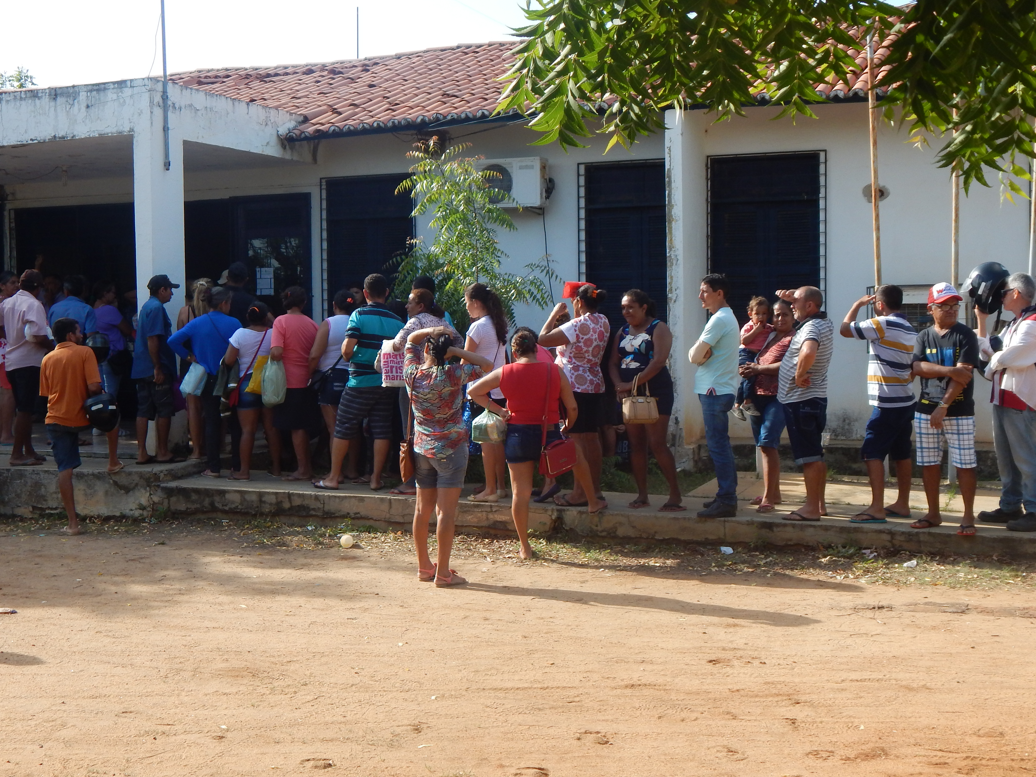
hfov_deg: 39.7
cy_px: 383
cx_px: 511
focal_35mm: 48
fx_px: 1437
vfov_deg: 30.3
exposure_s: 1/640
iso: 125
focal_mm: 7.7
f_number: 3.6
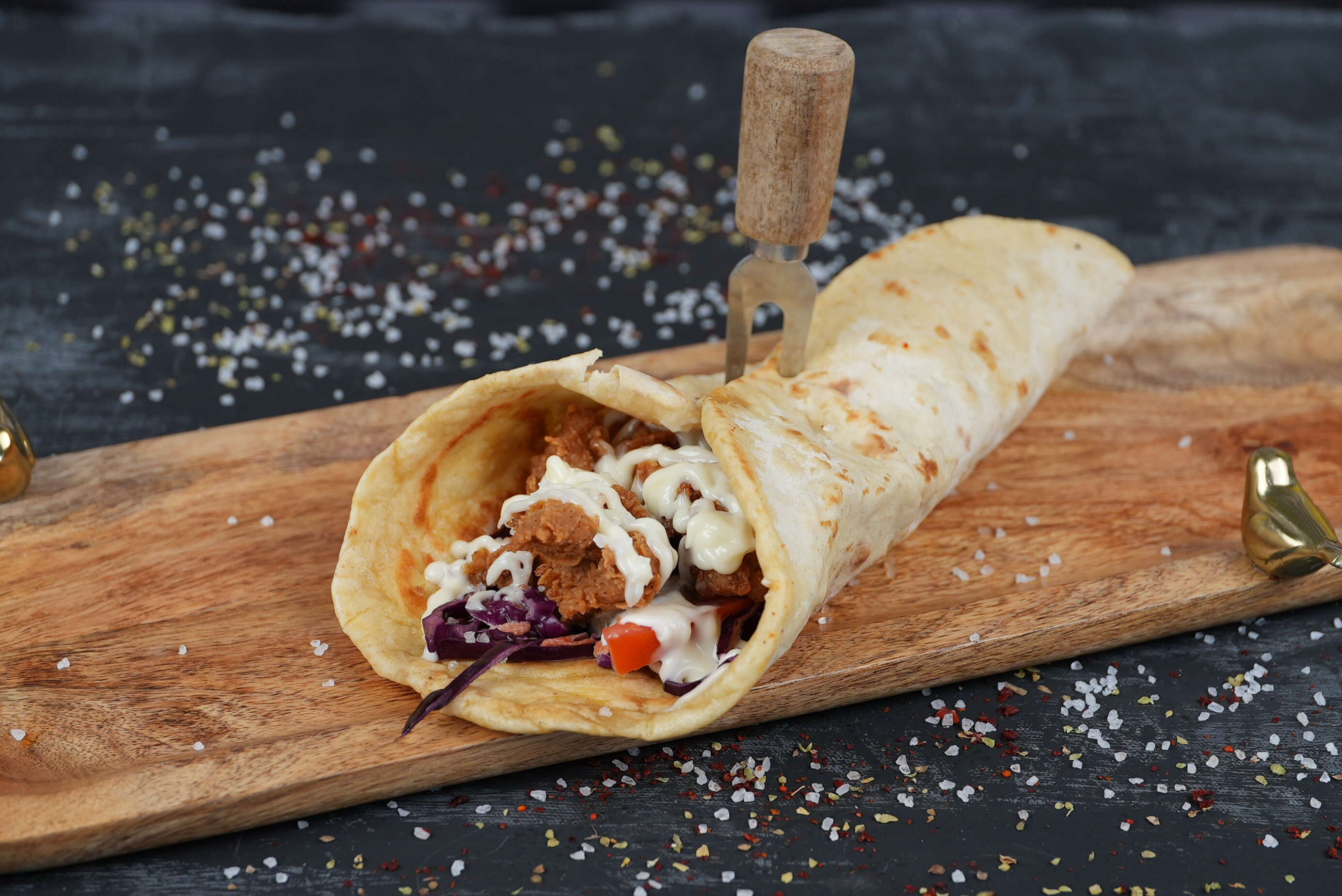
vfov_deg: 18.2
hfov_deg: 27.0
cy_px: 448
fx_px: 2797
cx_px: 671
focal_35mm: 75
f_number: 4
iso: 400
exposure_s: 1/160
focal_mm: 50
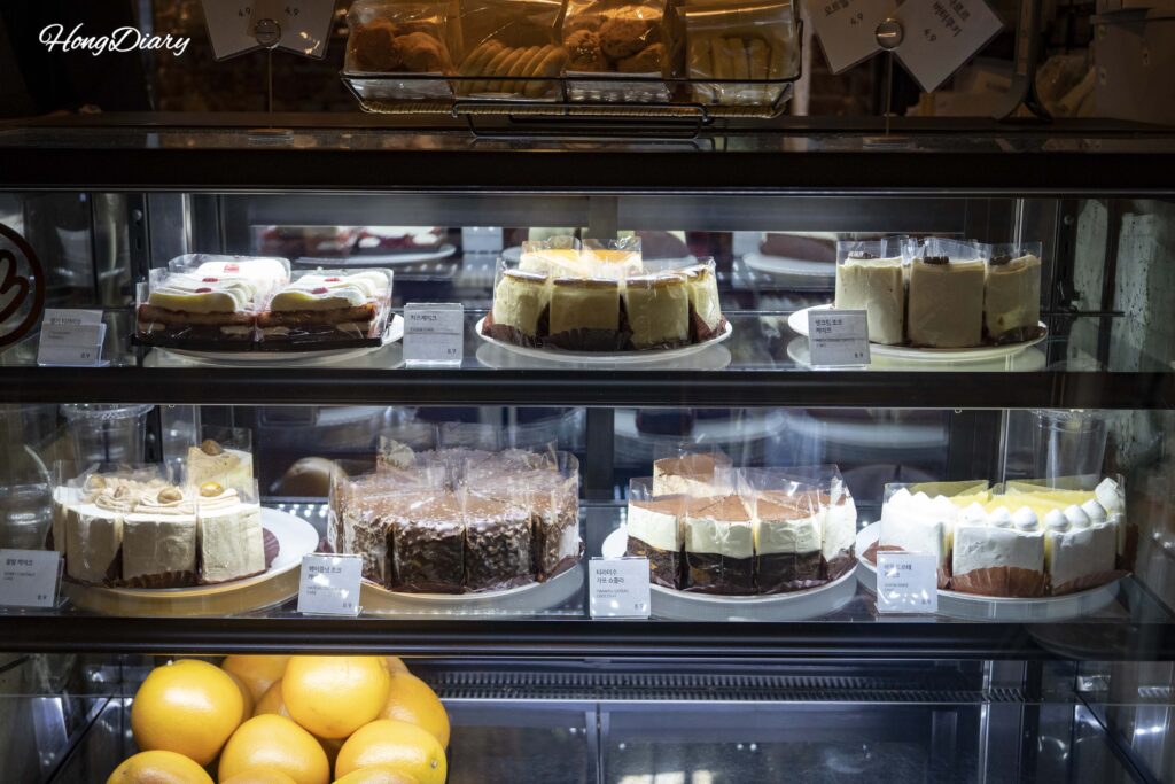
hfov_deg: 42.7
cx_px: 588
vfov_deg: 29.3
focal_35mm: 46
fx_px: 1501
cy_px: 392
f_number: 5.6
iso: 2500
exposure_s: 1/160
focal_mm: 46
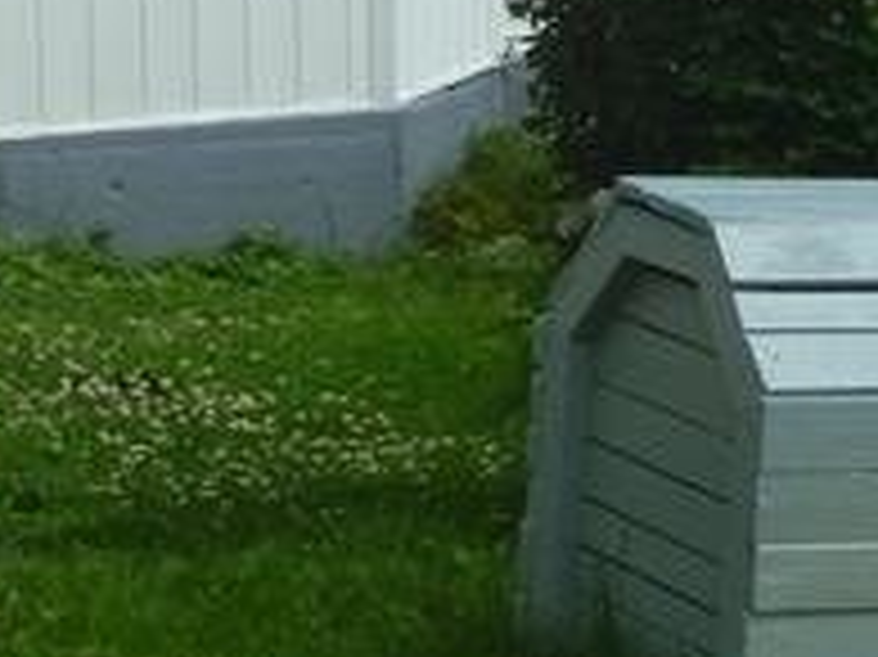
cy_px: -428
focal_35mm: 184
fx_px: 4664
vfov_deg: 7.9
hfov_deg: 10.5
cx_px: -338
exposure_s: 1/320
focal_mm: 6.3
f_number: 5.6
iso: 80
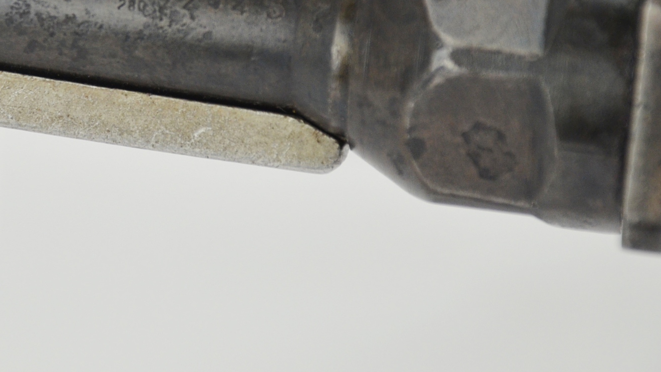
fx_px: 6906
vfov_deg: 3.1
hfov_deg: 5.5
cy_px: 49
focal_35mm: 394
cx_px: 149
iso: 800
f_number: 5.6
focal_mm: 135
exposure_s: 1/250
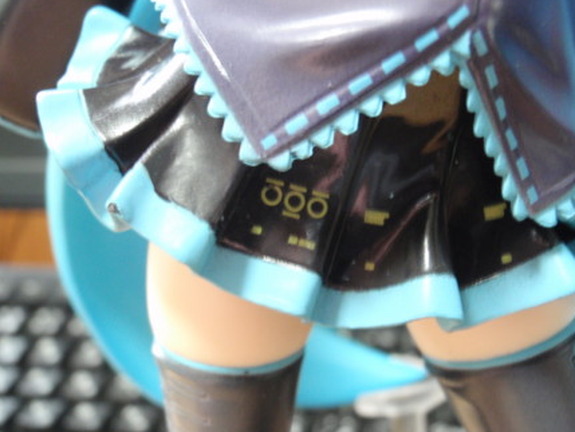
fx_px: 698
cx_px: 300
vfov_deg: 34.4
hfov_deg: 44.8
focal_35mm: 42
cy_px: 212
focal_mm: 7.25
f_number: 3.9
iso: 400
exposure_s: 1/4
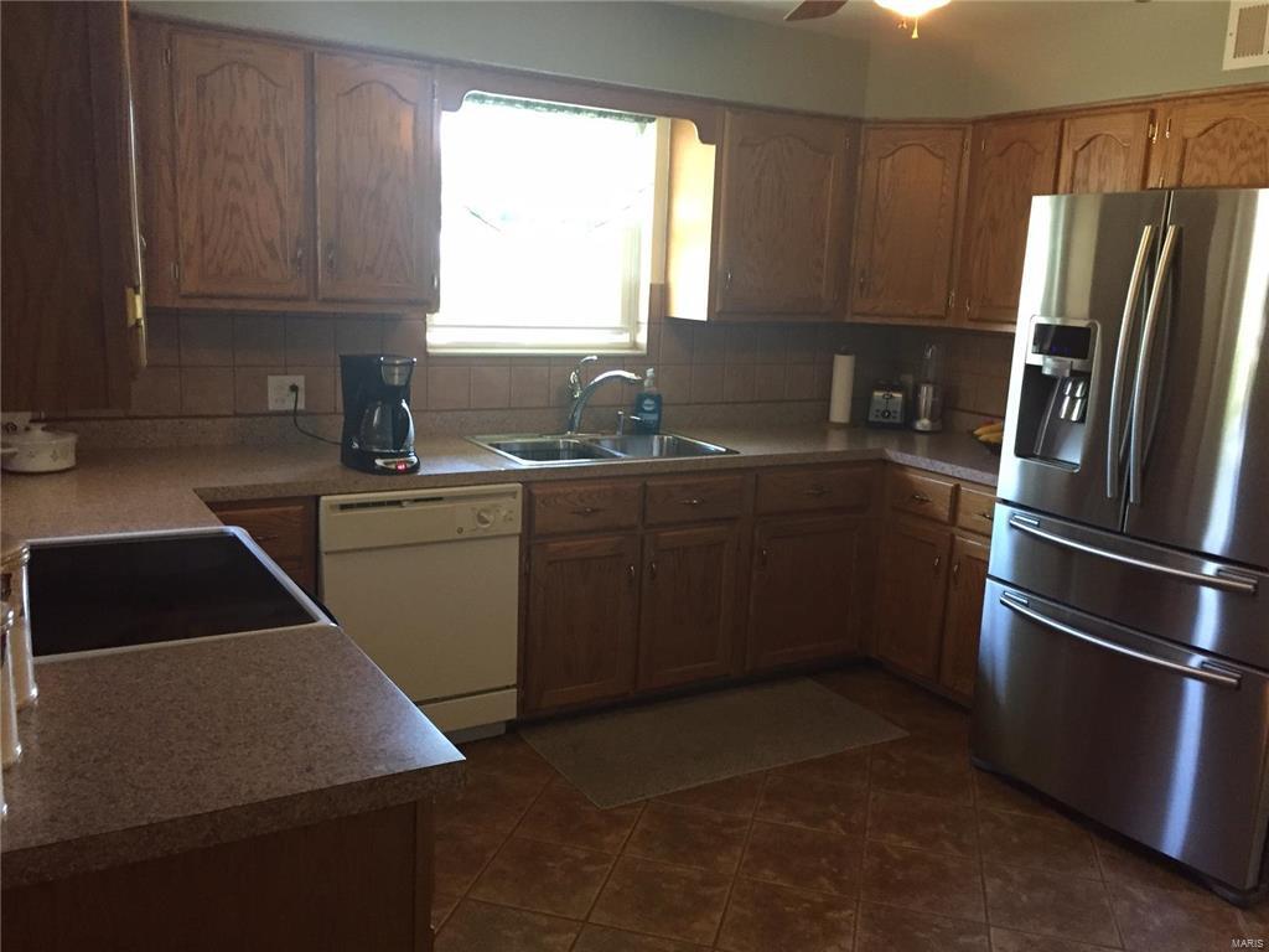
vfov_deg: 48.2
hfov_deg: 61.7
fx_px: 1063
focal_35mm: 29
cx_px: 634
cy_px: 476
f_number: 2.2
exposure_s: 1/30
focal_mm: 4.15
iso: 200
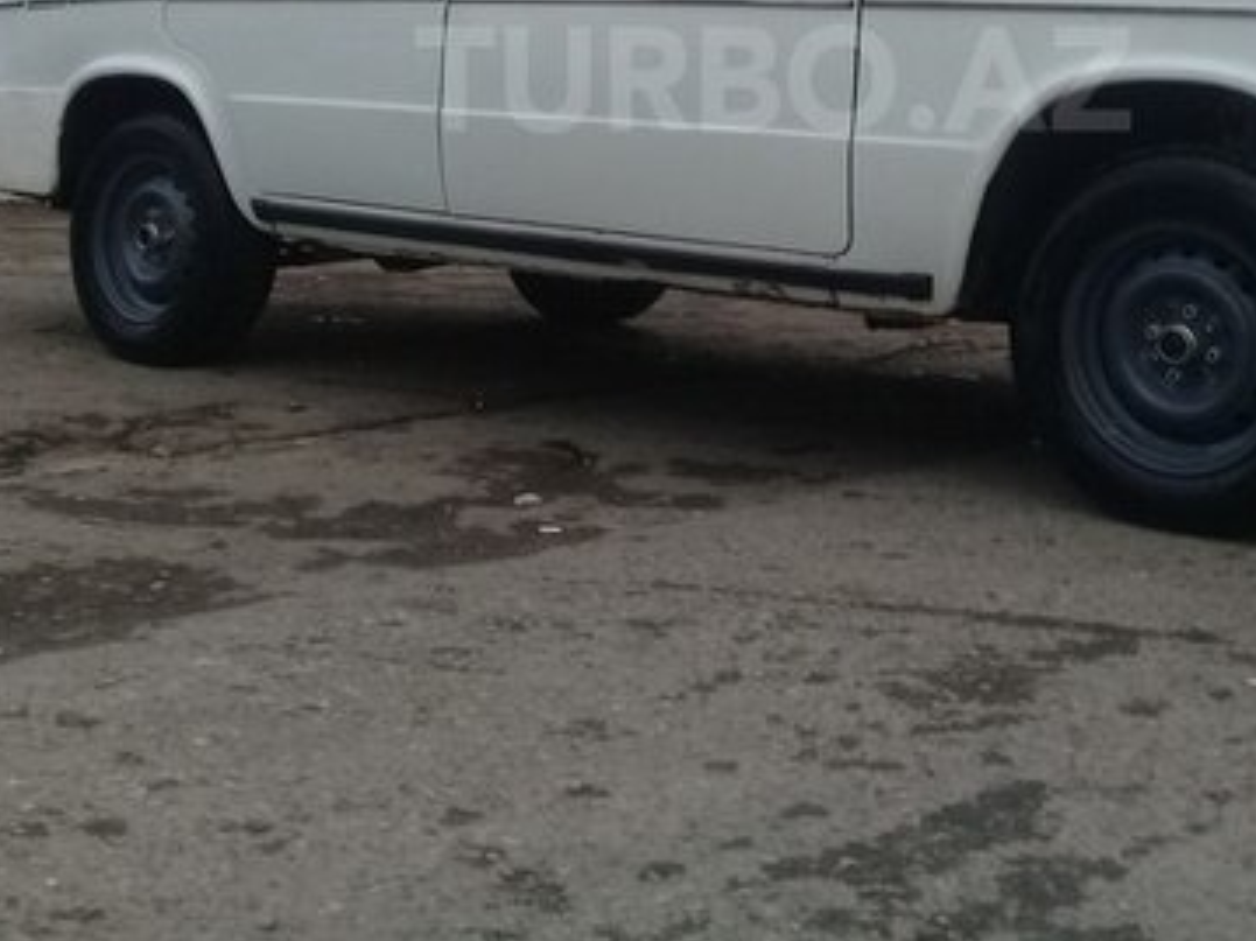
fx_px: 2067
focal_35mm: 57
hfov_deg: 33.6
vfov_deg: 24.8
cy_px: 79
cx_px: 773
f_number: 2.2
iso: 50
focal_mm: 3.3
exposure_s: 1/33
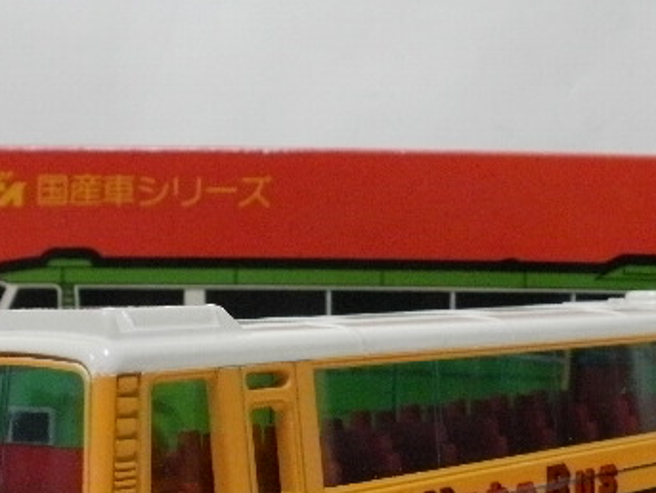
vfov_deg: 17.7
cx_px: 316
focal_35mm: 82
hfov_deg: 23.8
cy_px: 453
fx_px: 1556
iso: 400
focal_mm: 7.7
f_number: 4
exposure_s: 1/20
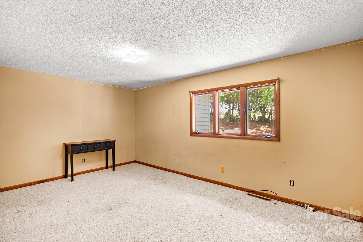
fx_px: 161
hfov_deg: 96.7
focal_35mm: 16
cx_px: 182
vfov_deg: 73.7
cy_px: 121
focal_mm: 16
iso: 100
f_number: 8
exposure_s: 1
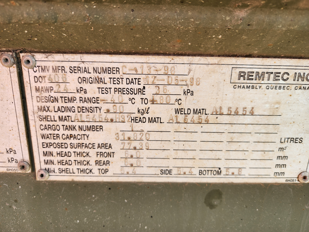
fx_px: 205
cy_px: 116
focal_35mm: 23
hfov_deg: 73.9
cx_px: 154
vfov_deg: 58.9
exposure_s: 1/144
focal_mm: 5.4
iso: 20
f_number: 1.8
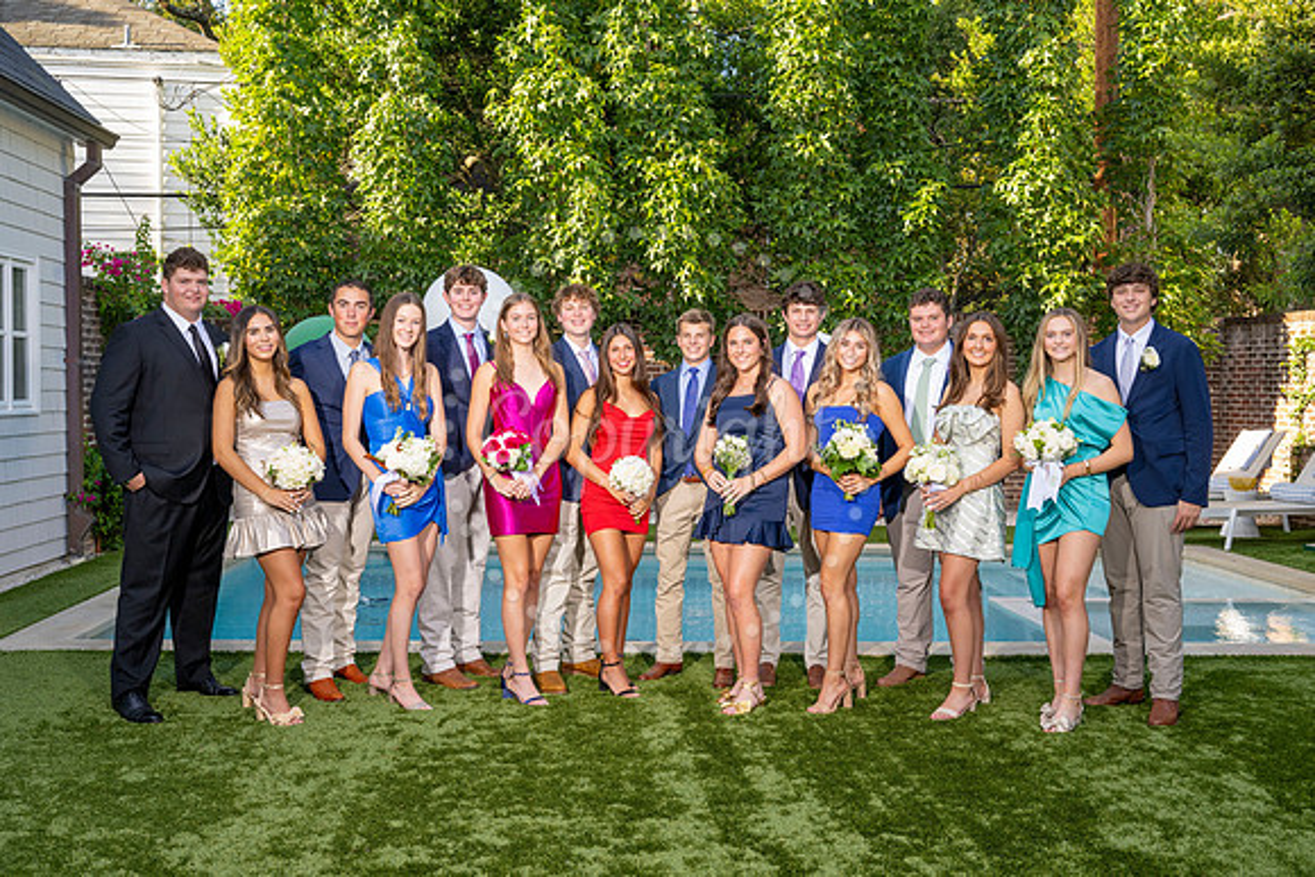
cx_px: 658
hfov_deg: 51.7
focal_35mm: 37
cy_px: 438
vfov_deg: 35.8
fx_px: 1358
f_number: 8
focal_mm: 36
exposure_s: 1/100
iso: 400
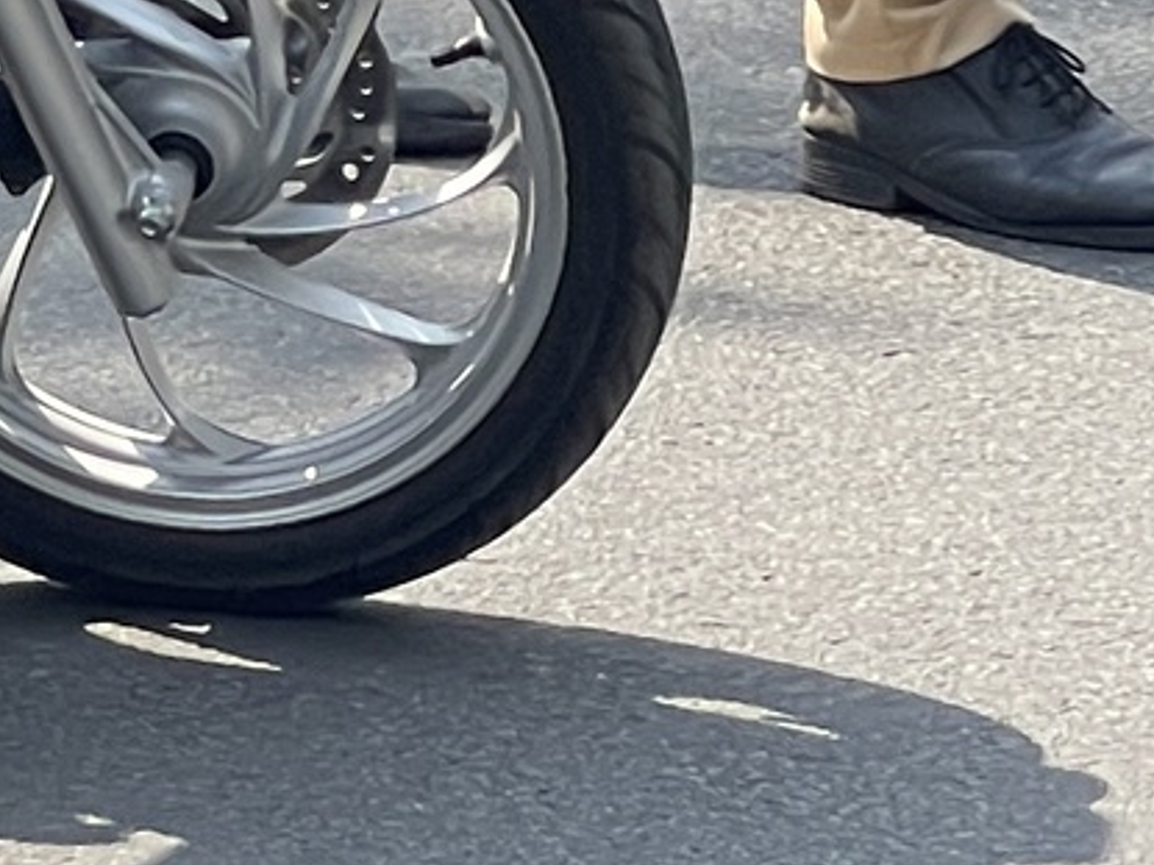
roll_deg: -0.4
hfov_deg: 5.0
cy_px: -1699
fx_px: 13164
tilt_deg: -3.7
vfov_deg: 3.7
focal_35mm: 395
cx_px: 22
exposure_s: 1/299
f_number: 2.2
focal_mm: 7.5
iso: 20
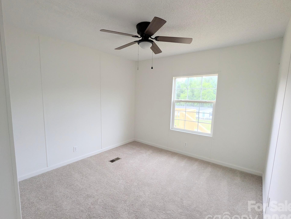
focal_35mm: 17
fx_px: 143
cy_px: 114
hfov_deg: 90.9
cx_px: 142
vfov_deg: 74.8
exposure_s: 1/26.2
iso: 43
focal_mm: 2.35
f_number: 2.2
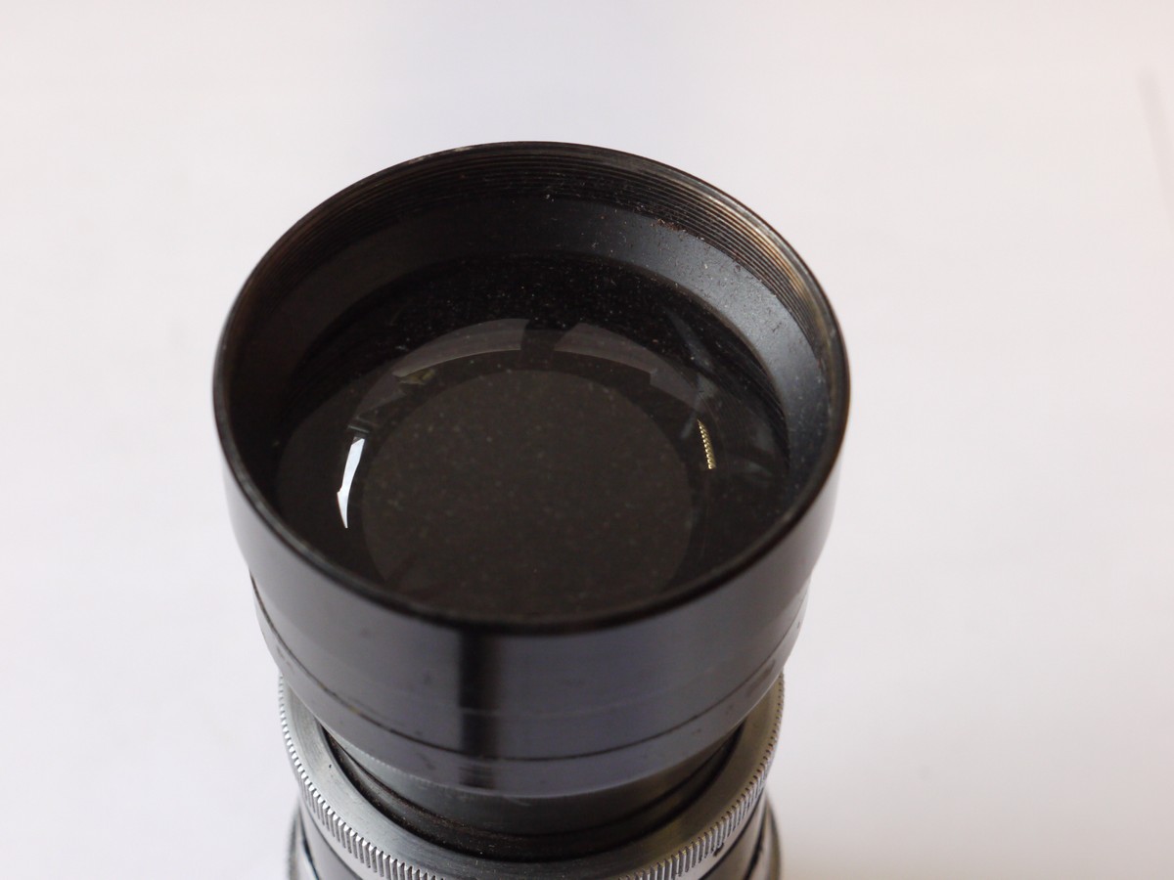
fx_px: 2781
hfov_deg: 23.8
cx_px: 587
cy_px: 440
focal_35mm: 82
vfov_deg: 18.0
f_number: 8
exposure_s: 1/40
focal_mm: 41
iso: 800
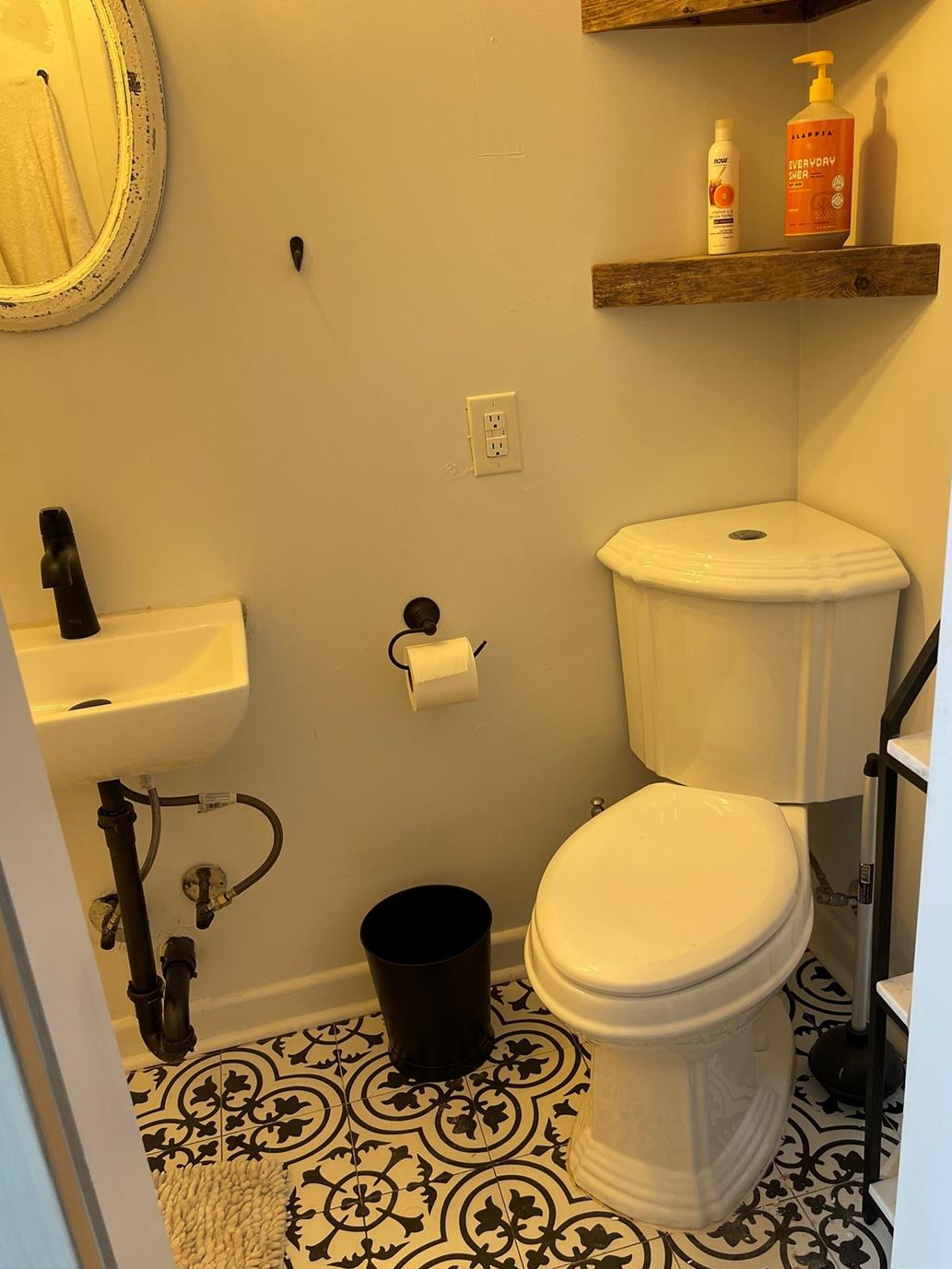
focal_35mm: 29
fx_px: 1063
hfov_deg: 48.2
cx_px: 524
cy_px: 654
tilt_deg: -19.9
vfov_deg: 61.6
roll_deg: +4.7
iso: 100
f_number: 1.6
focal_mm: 5.1
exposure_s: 1/120
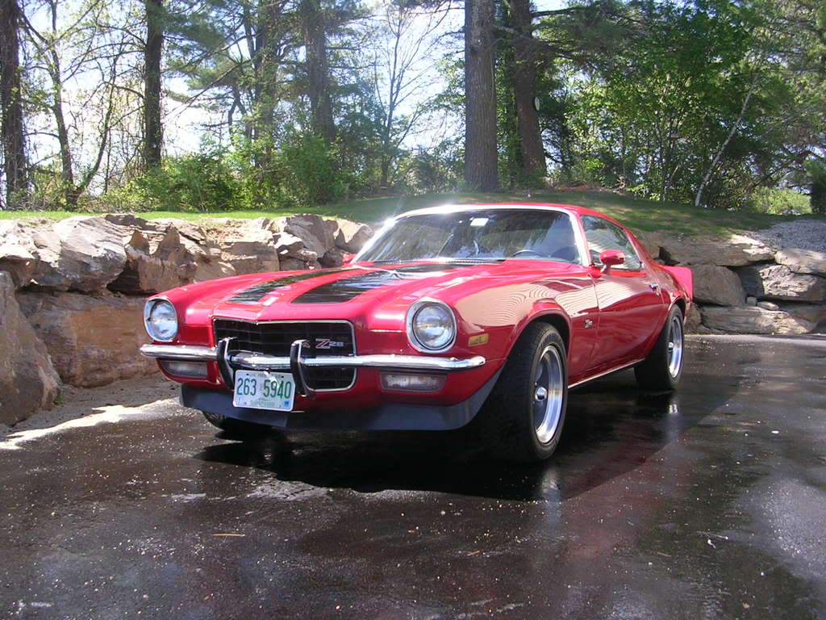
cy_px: 310
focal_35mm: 38
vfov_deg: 37.7
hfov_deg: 49.0
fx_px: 907
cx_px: 413
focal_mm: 5.8
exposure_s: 1/299
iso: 50
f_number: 2.8
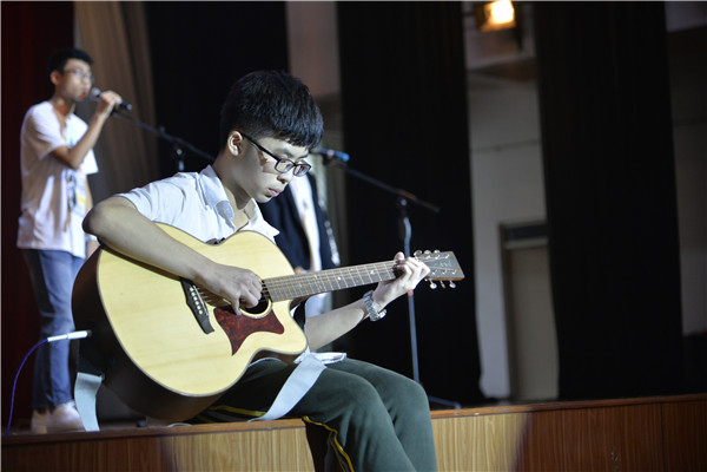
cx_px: 354
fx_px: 1807
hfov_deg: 22.1
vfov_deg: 14.9
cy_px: 236
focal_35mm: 92
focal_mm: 92
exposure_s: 1/100
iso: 1250
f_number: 4
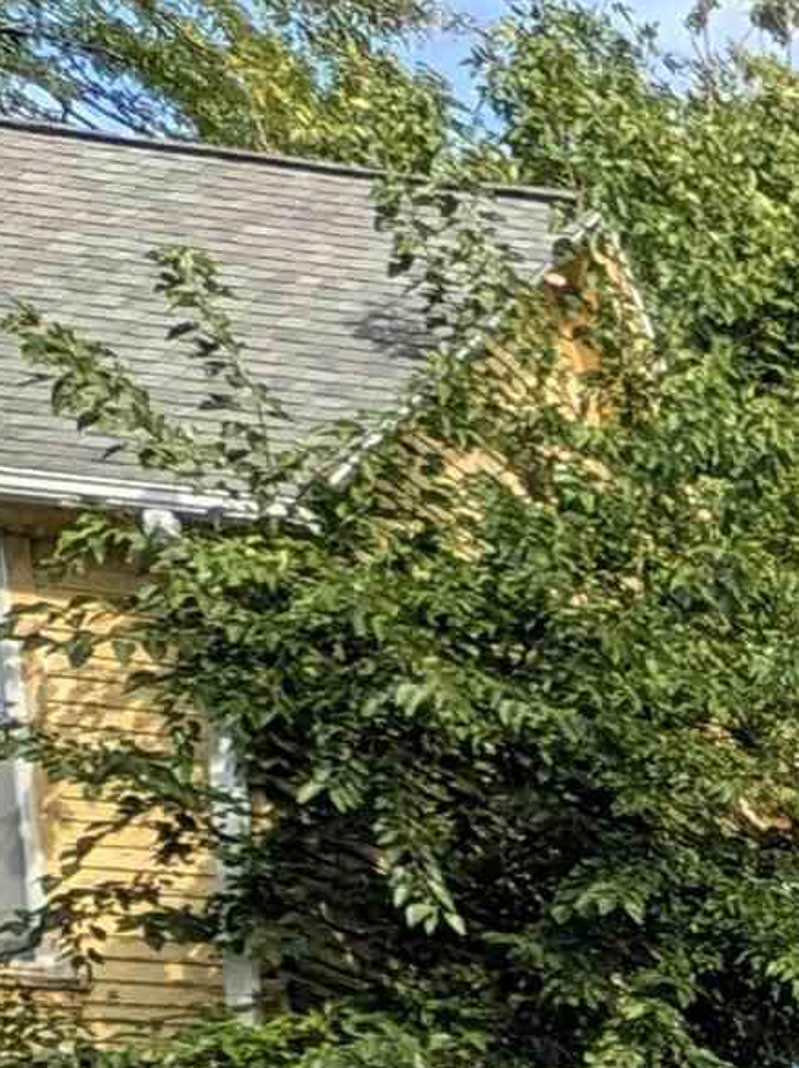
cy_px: 1780
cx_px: 2524
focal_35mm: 63
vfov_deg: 22.4
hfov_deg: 10.8
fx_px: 1941
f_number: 1.7
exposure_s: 1/2252
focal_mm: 2.02
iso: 50
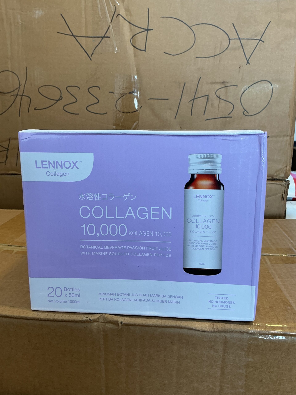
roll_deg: -0.9
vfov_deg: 61.7
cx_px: 148
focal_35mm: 29
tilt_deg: -14.1
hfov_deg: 48.2
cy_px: 198
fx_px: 331
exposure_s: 1/60
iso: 40
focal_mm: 3
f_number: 1.8
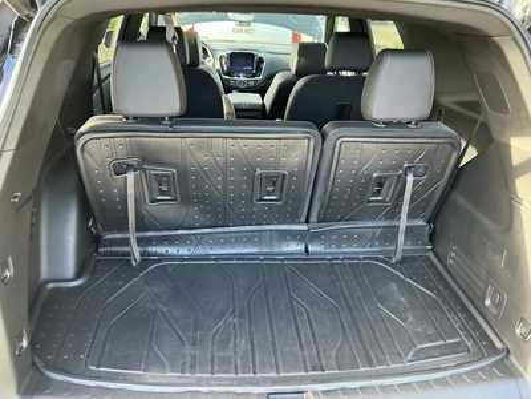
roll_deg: -3.3
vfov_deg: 49.7
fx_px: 430
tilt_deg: -27.4
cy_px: 200
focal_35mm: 28
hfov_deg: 63.4
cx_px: 266
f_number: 1.8
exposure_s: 1/60
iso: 100
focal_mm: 3
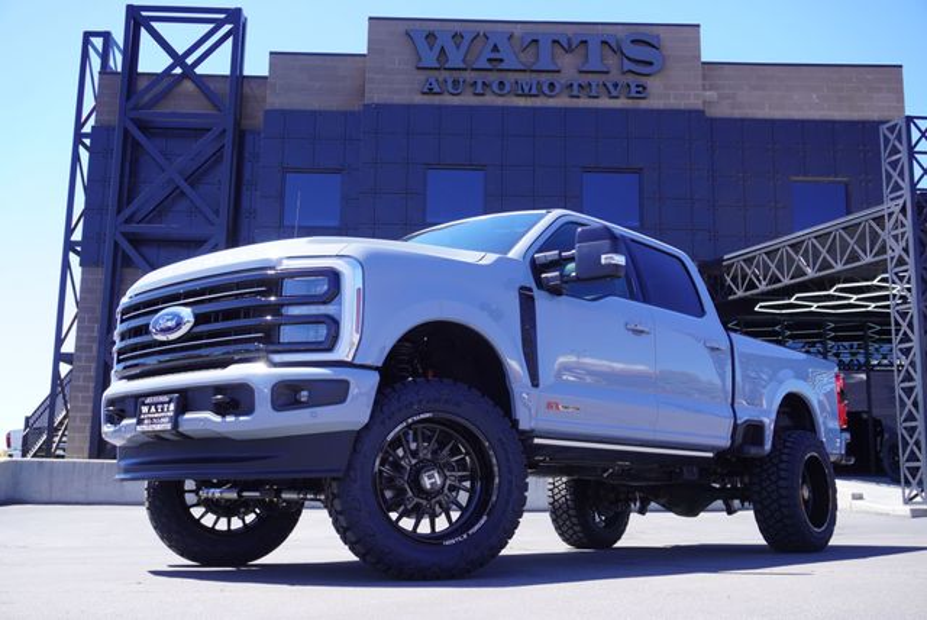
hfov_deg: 49.5
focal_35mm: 39
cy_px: 310
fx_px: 1005
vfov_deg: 34.3
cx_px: 464
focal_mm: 26
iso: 100
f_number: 6.3
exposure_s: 1/125
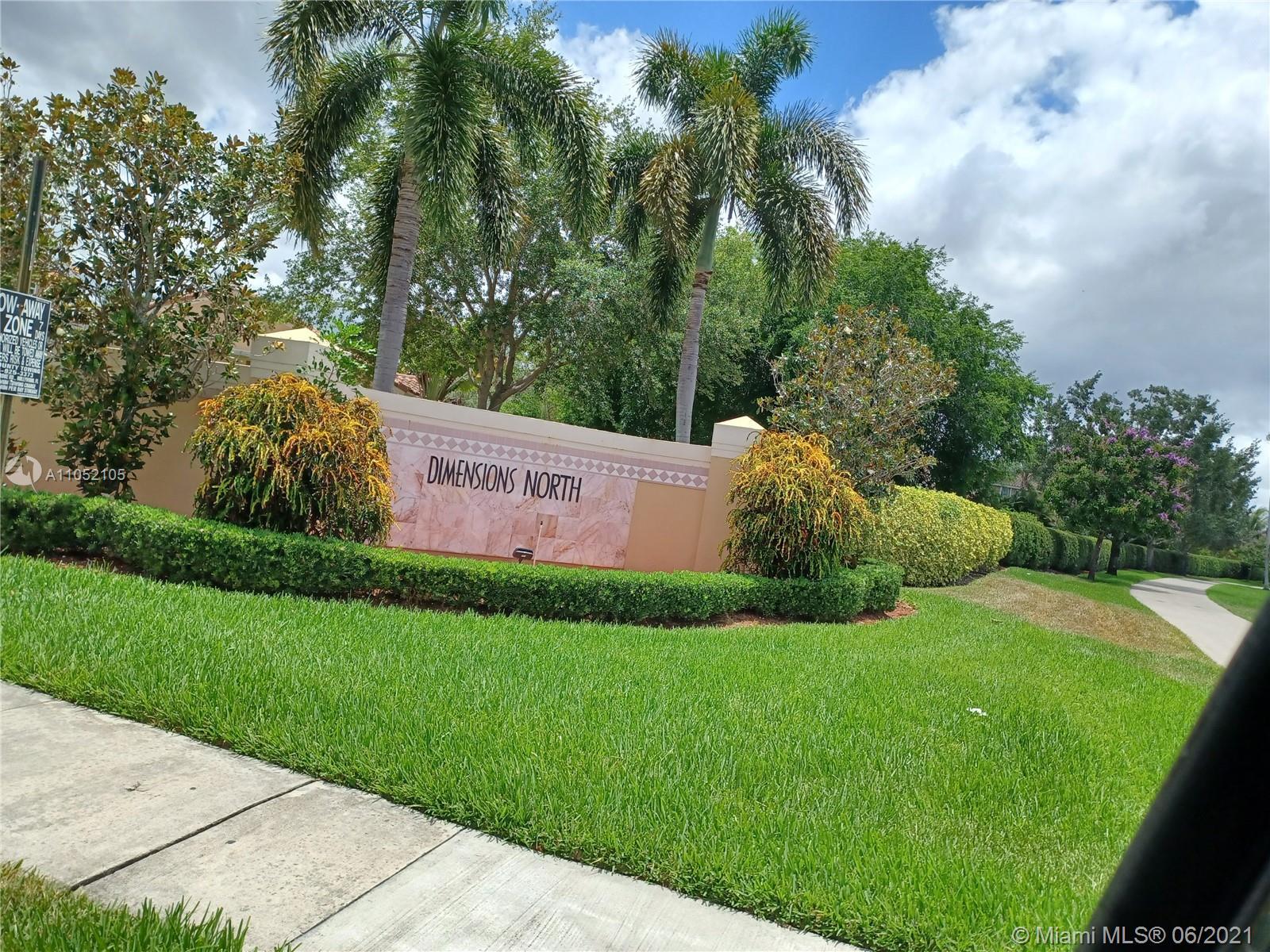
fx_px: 917
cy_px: 476
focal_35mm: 25
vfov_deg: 54.9
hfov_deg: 69.4
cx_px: 635
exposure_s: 1/529
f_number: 1.8
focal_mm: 4.6
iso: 32
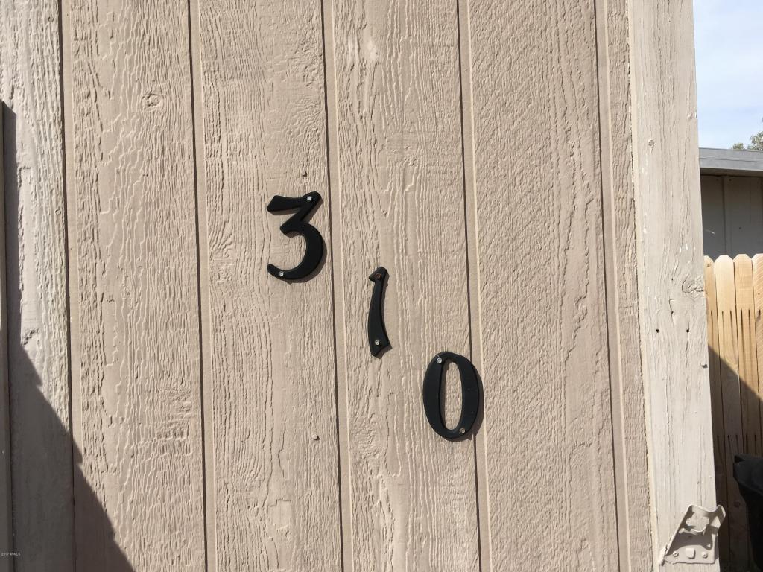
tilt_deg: +0.6
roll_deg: +3.2
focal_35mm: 29
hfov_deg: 61.7
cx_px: 382
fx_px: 639
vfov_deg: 48.2
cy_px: 286
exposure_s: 1/1789
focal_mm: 4.15
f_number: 2.2
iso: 25
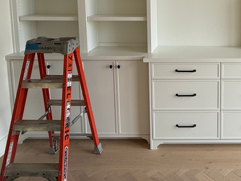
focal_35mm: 36
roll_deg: -0.4
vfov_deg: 37.0
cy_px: 16
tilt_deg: -6.7
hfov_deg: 47.2
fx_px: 251
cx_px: 208
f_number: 2.2
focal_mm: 2.22
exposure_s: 1/99
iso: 64
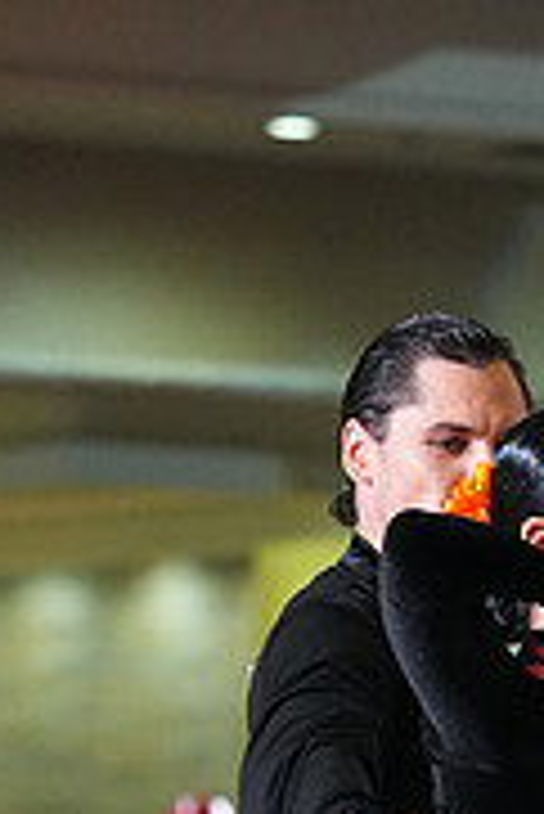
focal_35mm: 442
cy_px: 1196
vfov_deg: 4.6
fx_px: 9999
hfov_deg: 3.1
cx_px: 555
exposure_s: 1/400
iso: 8000
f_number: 4
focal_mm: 138
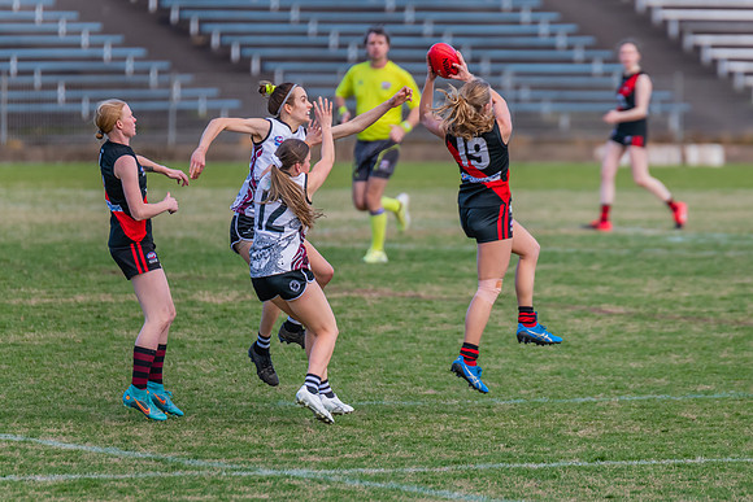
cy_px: 266
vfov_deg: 2.5
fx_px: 11548
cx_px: 457
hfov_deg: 3.7
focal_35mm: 552
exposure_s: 1/1250
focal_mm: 420
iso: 800
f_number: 4.5
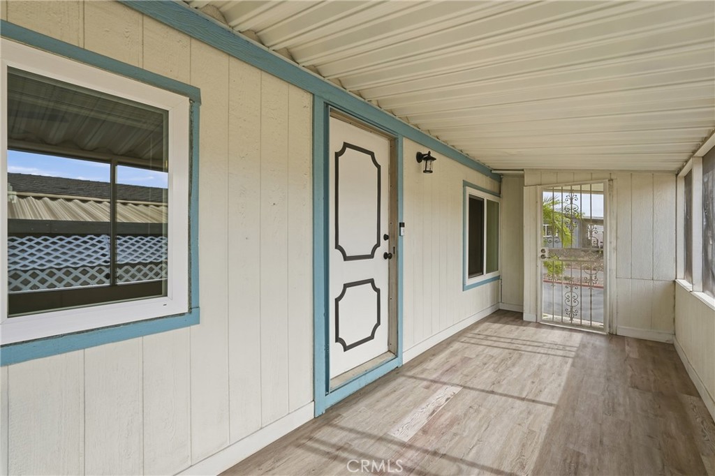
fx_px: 328
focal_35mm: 16
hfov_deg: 95.0
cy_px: 238
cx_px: 358
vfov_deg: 72.0
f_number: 9
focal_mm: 16.5
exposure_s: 1/320
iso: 250
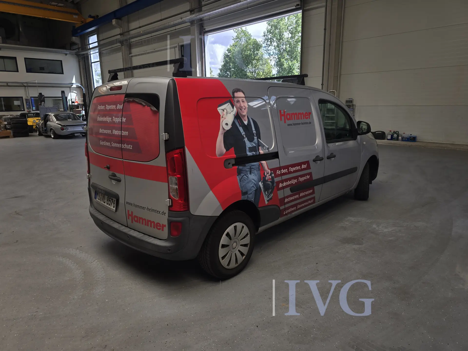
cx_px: 234
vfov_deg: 58.9
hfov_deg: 73.9
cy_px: 176
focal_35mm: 23
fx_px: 311
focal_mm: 6.3
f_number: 1.7
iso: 20
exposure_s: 1/180
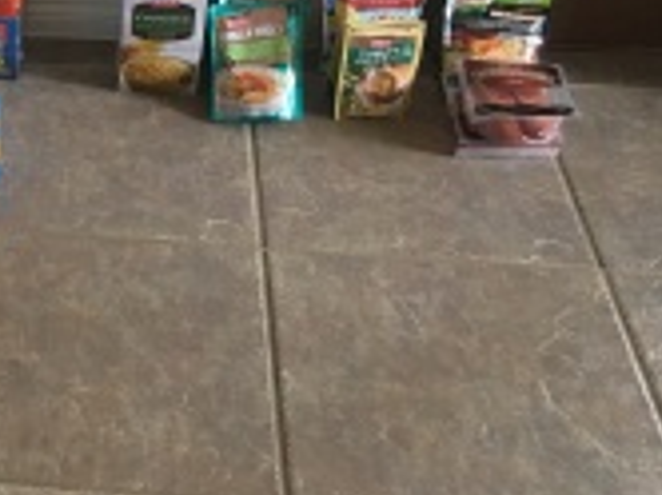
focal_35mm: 64
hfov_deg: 27.8
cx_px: -60
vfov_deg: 22.8
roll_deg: +5.0
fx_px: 1222
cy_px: 164
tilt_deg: -37.0
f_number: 2.2
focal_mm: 4.15
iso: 125
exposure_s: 1/30
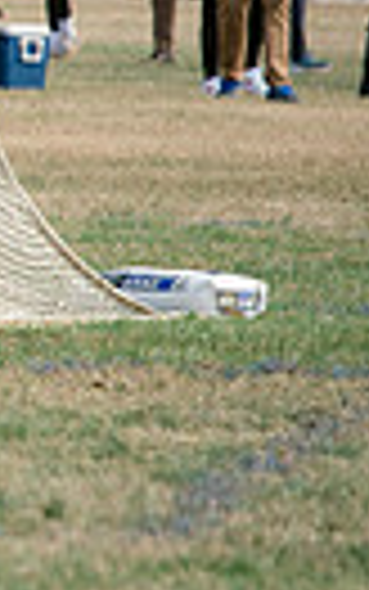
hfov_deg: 1.5
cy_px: 2
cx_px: -882
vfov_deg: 2.3
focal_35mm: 902
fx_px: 14498
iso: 250
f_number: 4.5
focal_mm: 200
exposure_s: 1/1250
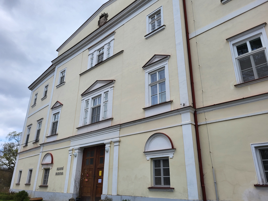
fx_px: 201
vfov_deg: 53.1
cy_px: 100
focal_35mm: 26
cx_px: 134
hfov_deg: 67.3
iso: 40
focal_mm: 5.4
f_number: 1.8
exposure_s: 1/1476
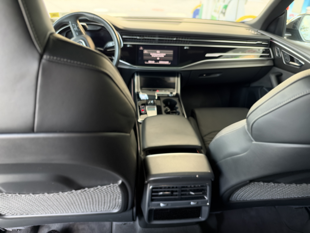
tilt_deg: -28.8
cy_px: 116
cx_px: 155
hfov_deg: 71.6
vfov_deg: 56.8
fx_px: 215
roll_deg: -2.5
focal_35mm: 24
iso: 500
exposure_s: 1/48
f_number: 1.48
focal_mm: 6.93
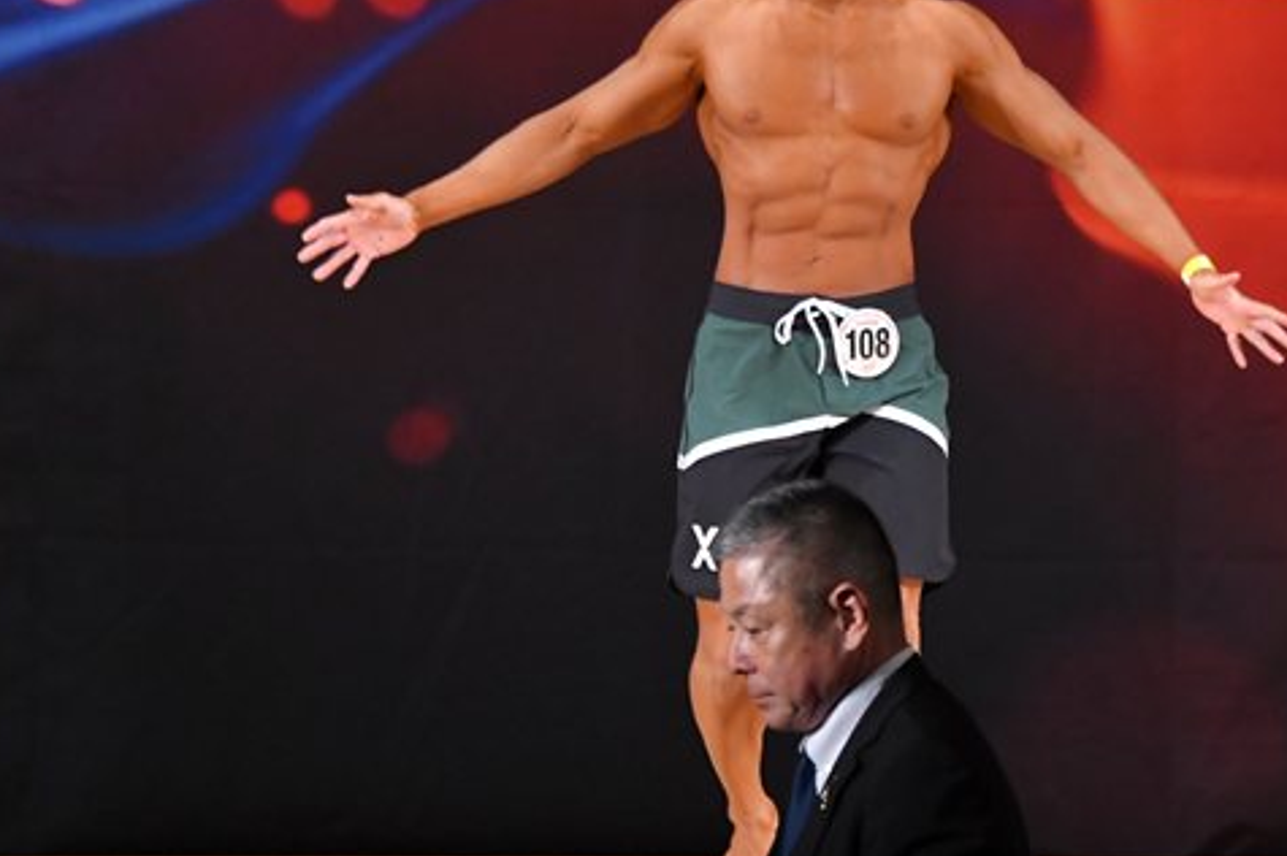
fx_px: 14861
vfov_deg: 3.3
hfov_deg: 5.0
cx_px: 844
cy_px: 333
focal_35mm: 416
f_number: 5.6
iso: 3200
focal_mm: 170
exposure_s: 1/400
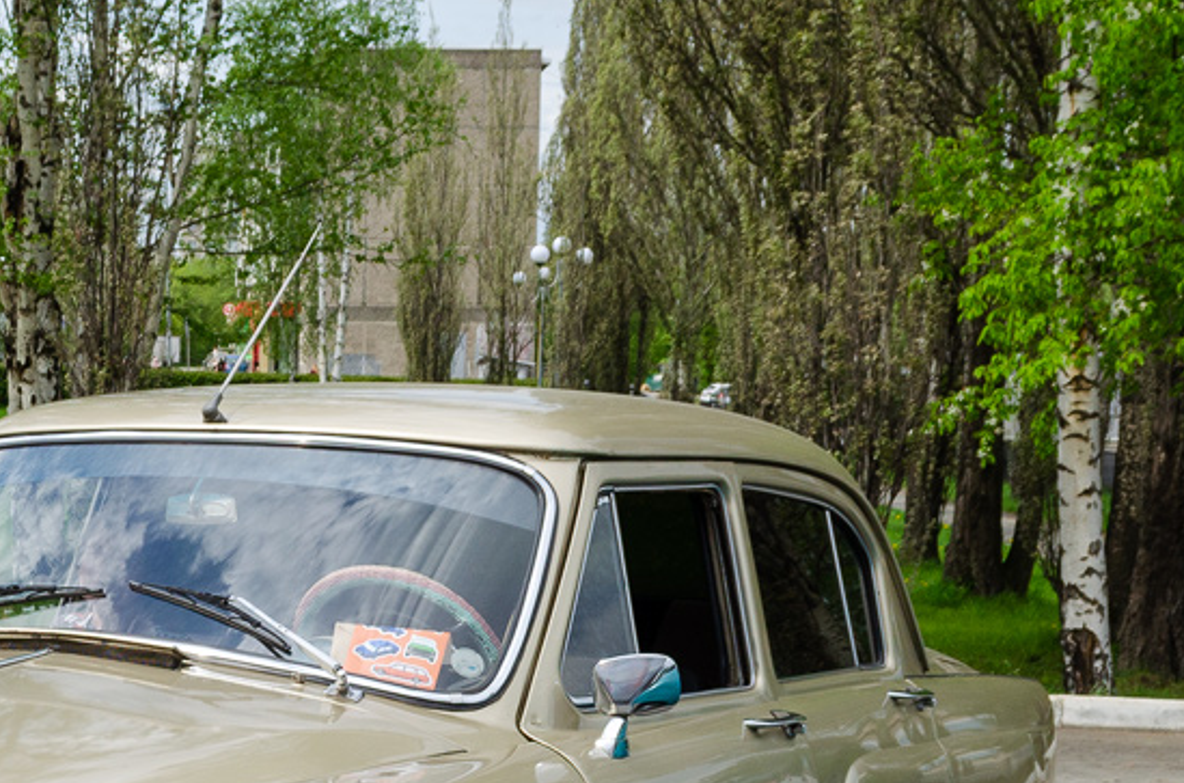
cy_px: 874
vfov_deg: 20.4
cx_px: 99
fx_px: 2067
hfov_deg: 30.4
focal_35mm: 63
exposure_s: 1/400
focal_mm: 18
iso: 200
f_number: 8
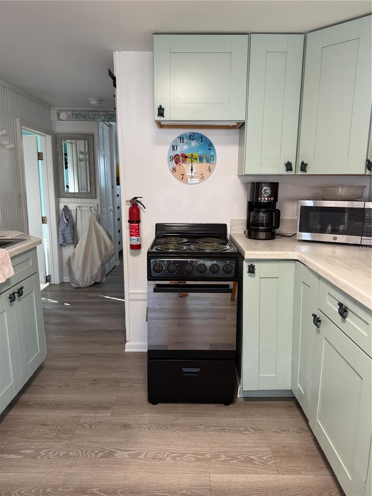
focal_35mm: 24
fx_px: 344
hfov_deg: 56.8
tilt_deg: -10.5
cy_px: 248
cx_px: 186
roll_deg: +0.3
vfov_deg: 71.6
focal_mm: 6.76
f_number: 1.78
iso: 125
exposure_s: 1/60
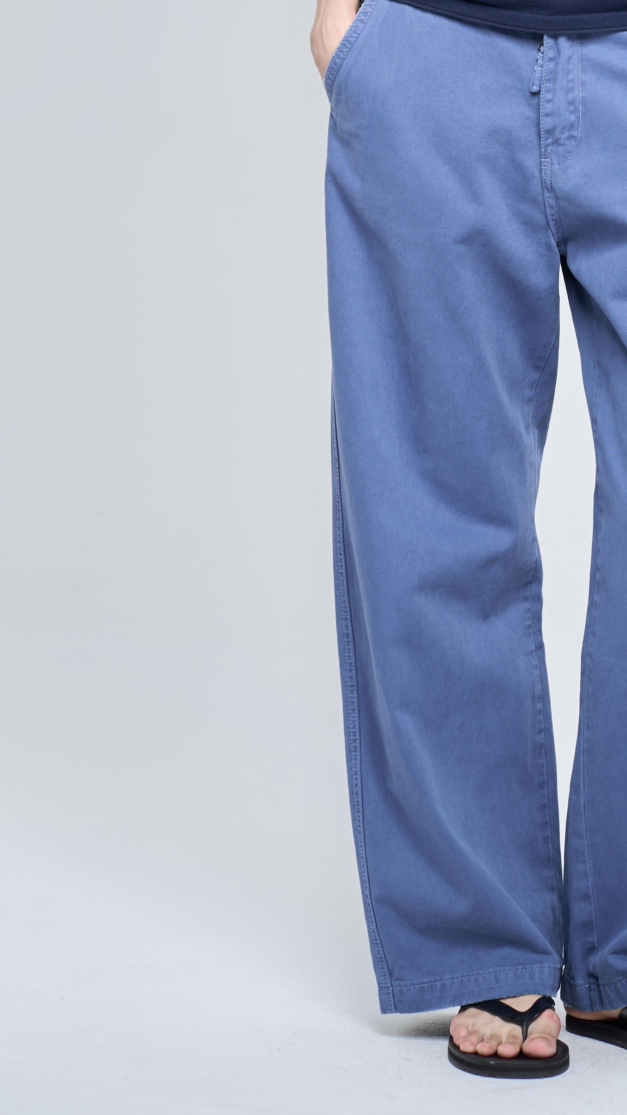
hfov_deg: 7.0
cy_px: 85
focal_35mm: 172
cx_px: 560
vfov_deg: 12.4
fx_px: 5084
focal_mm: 85
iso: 200
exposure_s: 1/125
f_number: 8
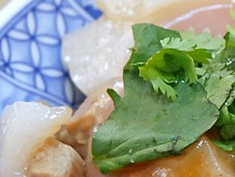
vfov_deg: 12.3
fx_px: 815
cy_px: 156
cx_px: 303
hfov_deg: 15.6
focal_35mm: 120
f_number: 3.6
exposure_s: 1/60
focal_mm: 15
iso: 1000
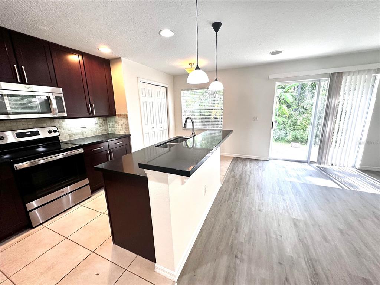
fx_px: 154
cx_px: 190
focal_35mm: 14
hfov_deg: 102.1
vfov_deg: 85.7
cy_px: 142
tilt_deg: -11.6
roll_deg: +1.1
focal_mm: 2.22
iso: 200
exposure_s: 1/120
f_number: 2.2
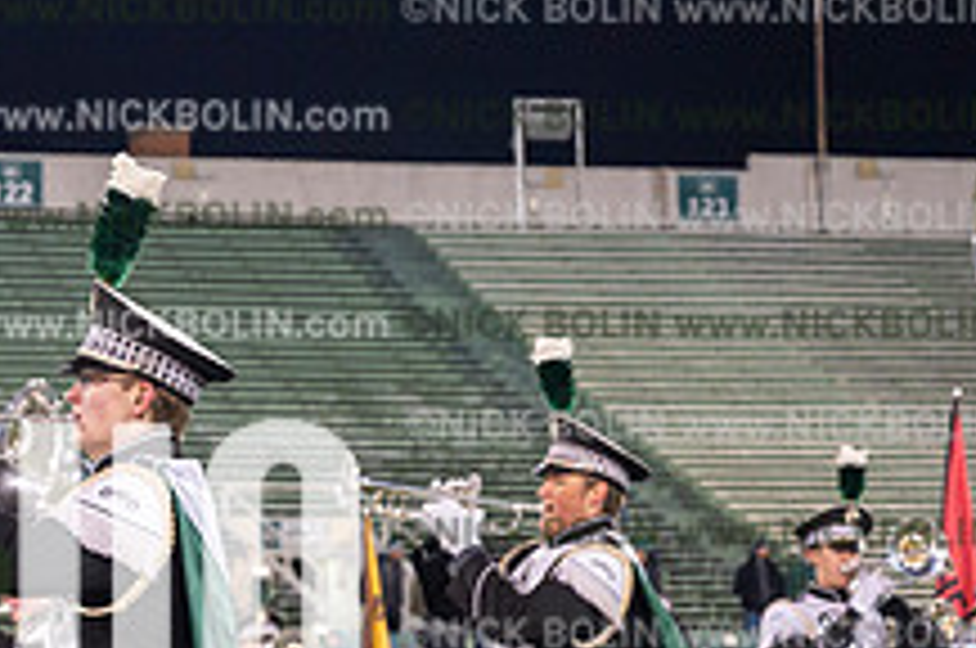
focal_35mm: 187
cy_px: 634
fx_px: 5062
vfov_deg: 7.3
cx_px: 40
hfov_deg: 10.9
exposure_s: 1/640
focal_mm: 70
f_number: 4.5
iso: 5000
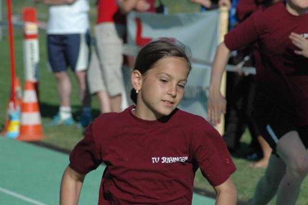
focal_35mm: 300
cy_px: 102
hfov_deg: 6.9
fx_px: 2565
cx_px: 154
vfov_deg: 4.6
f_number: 9
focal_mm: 200
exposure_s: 1/2500
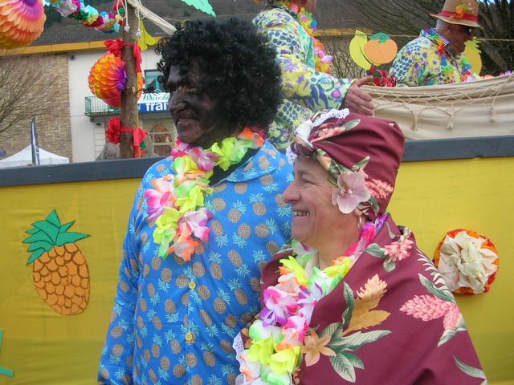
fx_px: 520
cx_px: 257
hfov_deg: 52.6
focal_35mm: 35
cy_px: 192
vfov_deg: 40.7
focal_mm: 5.8
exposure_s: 1/142
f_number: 2.8
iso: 50
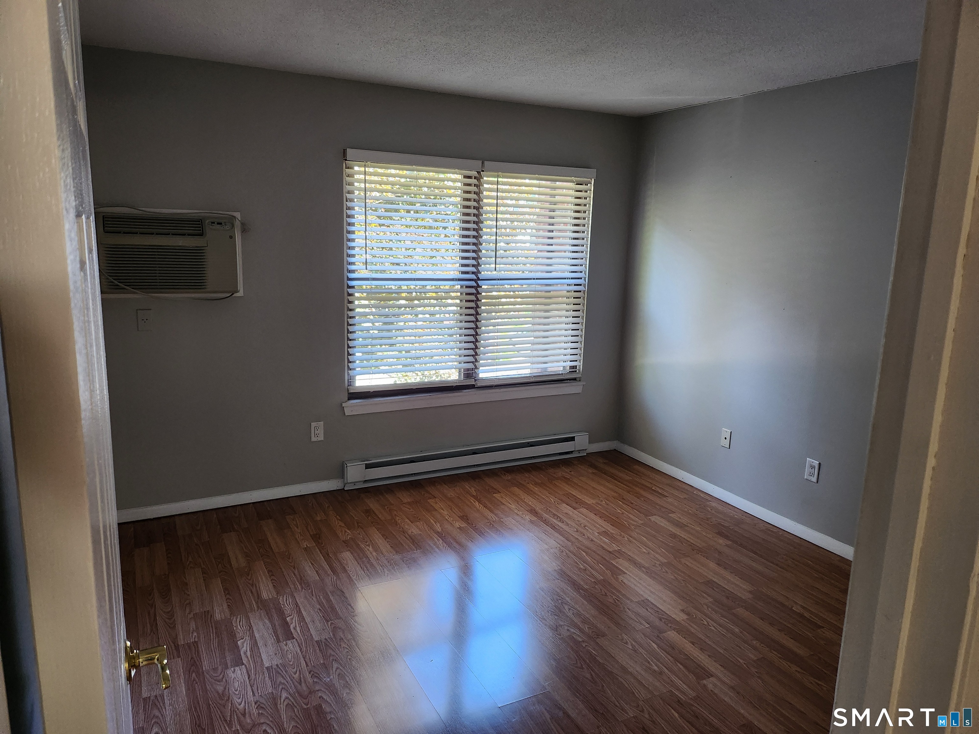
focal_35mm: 24
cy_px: 367
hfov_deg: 71.6
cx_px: 490
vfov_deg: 56.8
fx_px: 679
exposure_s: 1/120
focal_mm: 5
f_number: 1.8
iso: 320
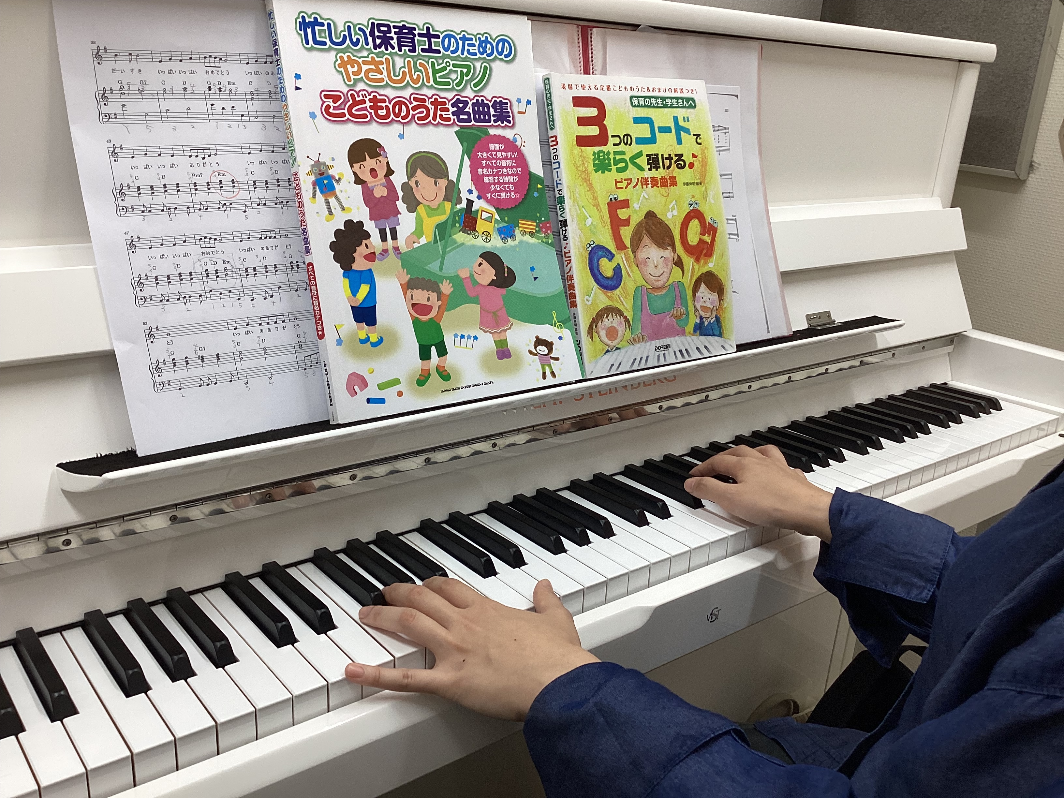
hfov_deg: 58.4
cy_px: 399
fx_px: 953
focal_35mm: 31
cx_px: 532
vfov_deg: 45.4
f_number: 2.4
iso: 64
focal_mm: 3.3
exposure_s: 1/60
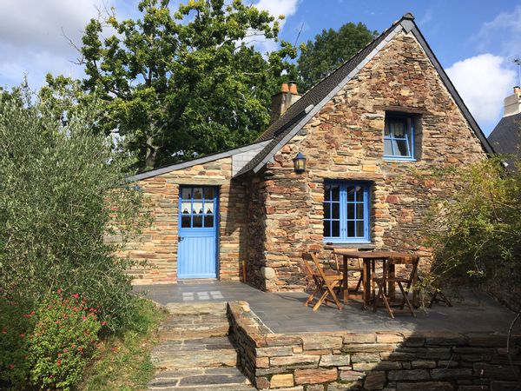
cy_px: 196
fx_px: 436
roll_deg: -0.8
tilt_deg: +3.2
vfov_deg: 48.2
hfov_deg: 61.7
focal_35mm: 29
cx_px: 260
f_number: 2.2
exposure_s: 1/1099
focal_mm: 4.15
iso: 25
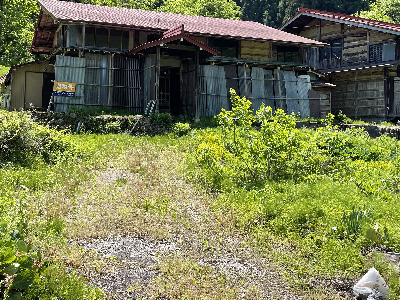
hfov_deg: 43.5
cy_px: 107
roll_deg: -0.8
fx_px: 497
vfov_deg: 33.4
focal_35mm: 43
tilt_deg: +4.4
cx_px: 150
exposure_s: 1/1416
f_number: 1.6
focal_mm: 4.2
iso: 32
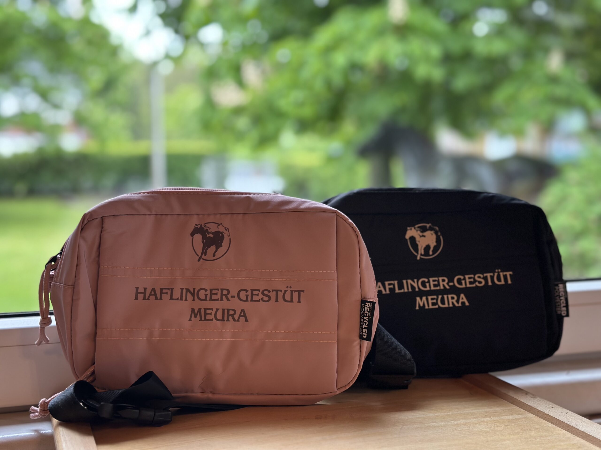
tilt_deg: -3.1
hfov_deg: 39.7
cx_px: 300
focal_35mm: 48
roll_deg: +0.7
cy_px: 225
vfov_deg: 30.3
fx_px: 833
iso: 125
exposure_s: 1/60
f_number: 1.78
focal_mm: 6.86
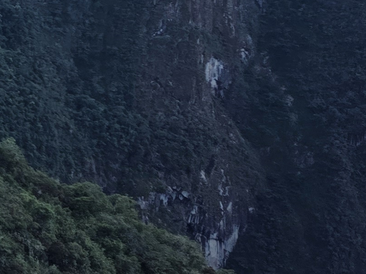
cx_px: -398
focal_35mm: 115
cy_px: -108
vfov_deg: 12.4
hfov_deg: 14.0
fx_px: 1216
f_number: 1.8
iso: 25
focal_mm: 5.4
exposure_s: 1/237
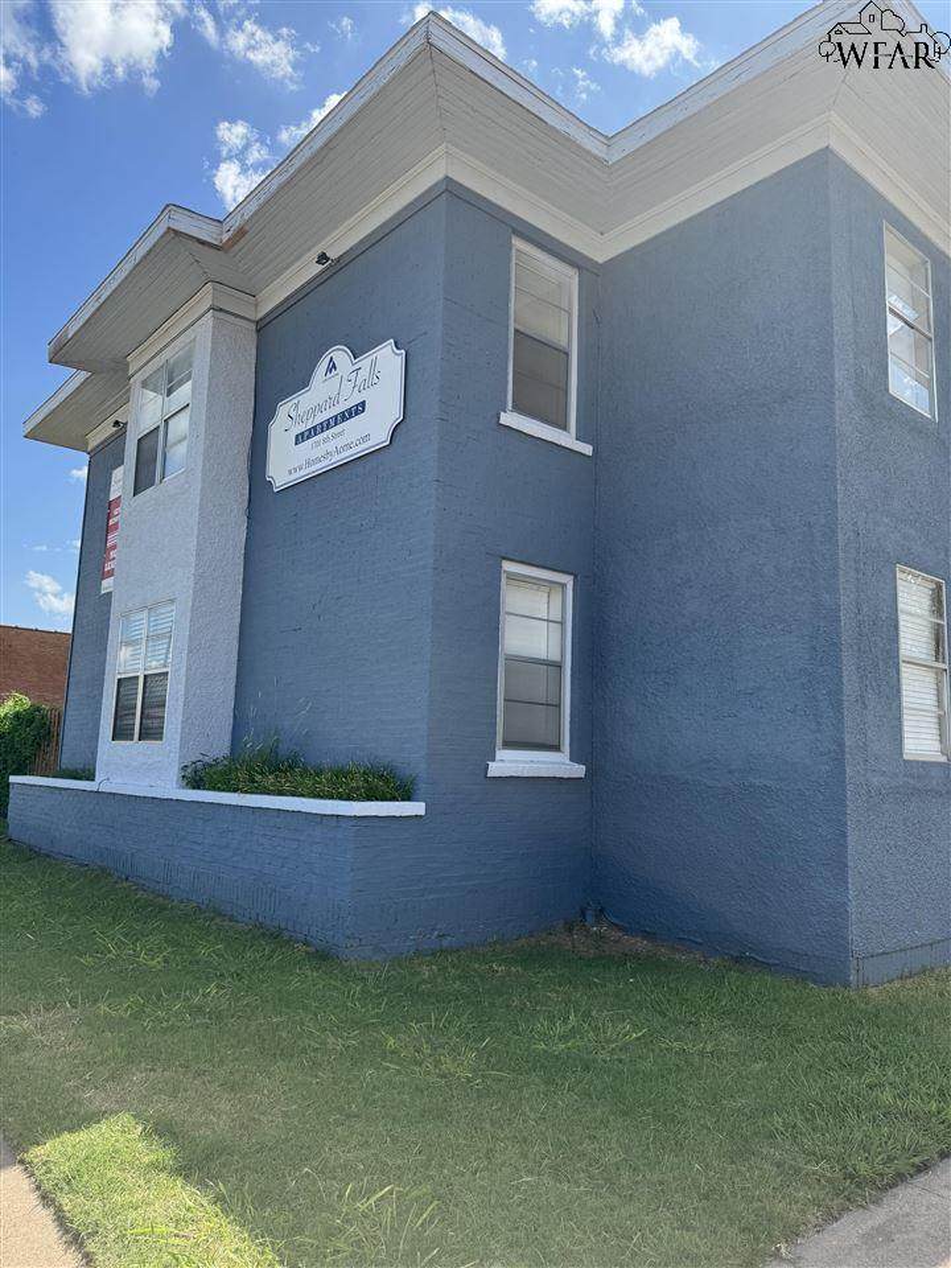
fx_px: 879
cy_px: 634
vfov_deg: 71.6
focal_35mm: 24
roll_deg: -1.7
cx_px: 476
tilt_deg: +9.6
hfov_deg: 56.8
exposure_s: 1/2252
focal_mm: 6.76
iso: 80
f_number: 1.78
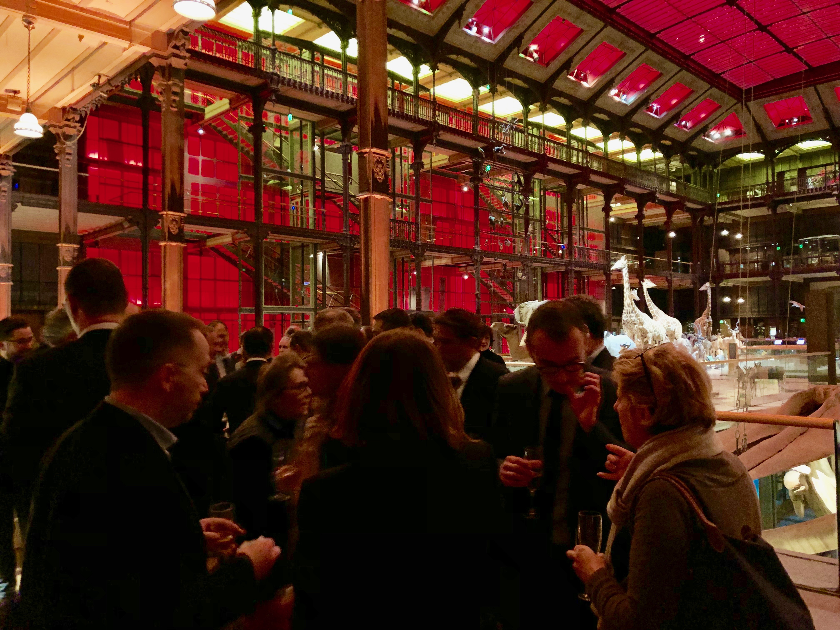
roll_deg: +0.7
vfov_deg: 49.7
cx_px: 420
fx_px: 679
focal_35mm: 28
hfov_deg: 63.4
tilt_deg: +0.6
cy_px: 315
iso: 640
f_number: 1.8
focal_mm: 4
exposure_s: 1/20
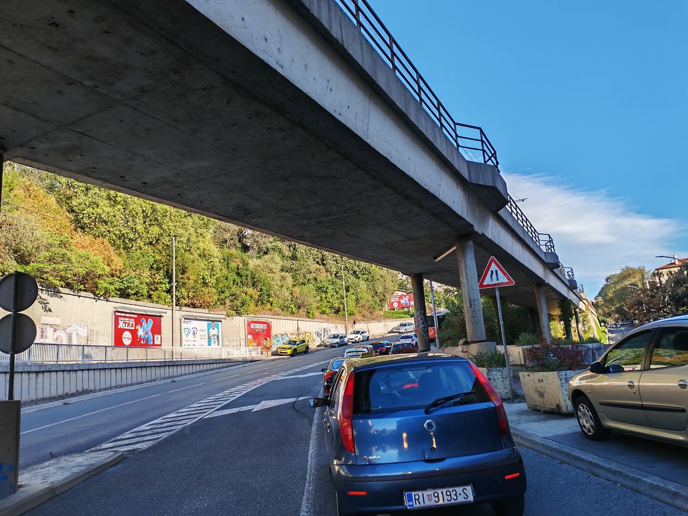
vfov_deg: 51.4
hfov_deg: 65.3
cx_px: 344
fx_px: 537
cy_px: 258
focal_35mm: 27
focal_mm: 6.12
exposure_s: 1/280
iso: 50
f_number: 1.9
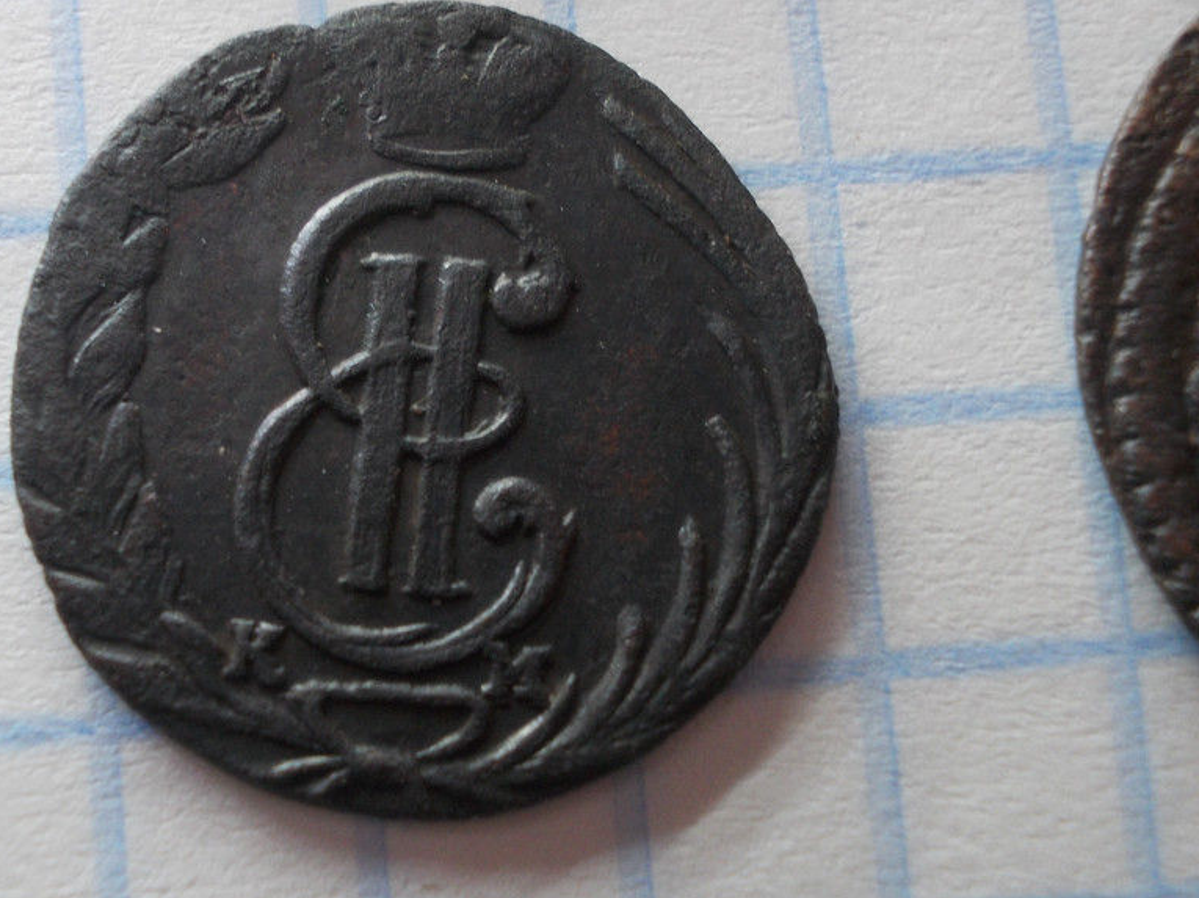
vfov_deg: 24.4
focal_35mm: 60
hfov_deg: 32.0
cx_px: 430
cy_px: 450
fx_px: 2077
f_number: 3.3
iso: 125
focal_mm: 6.1
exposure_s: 1/30
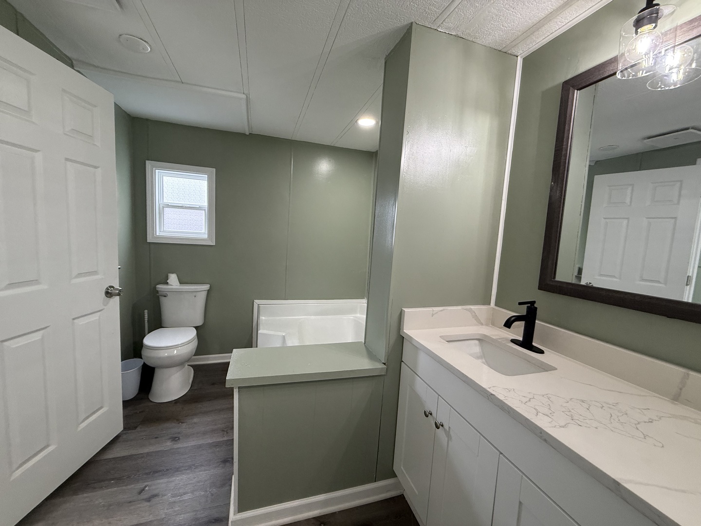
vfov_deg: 85.7
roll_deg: -3.2
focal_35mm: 14
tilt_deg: -6.1
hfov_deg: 102.1
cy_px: 263
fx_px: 284
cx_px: 350
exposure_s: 1/120
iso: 250
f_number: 2.2
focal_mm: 2.22
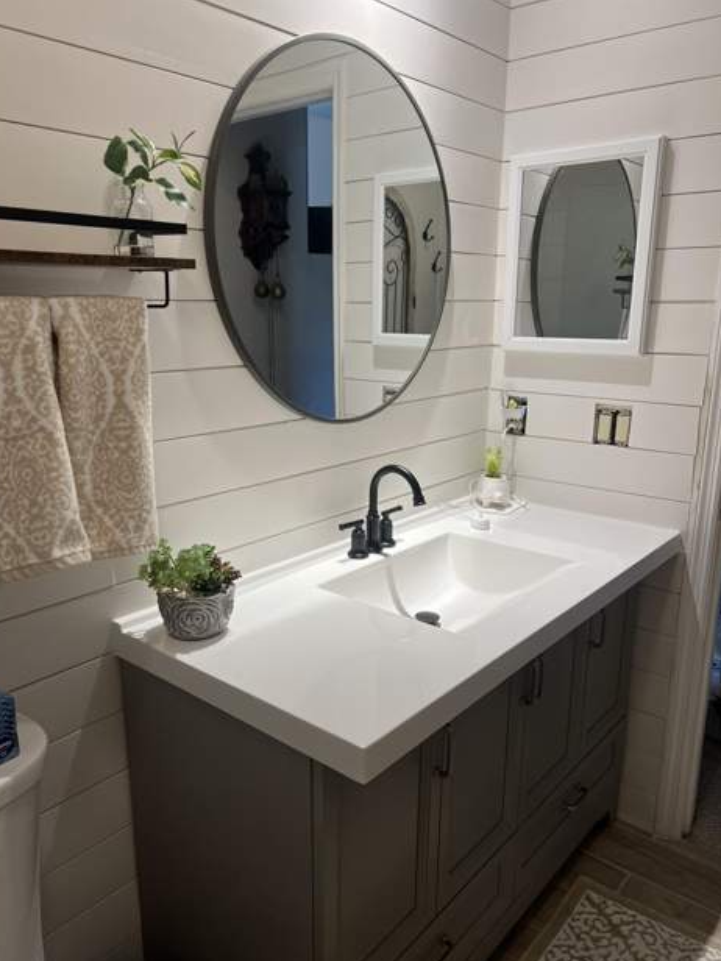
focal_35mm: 27
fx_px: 750
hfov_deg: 51.4
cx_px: 356
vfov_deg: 65.3
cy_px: 496
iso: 100
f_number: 1.5
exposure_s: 1/120
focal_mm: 5.7
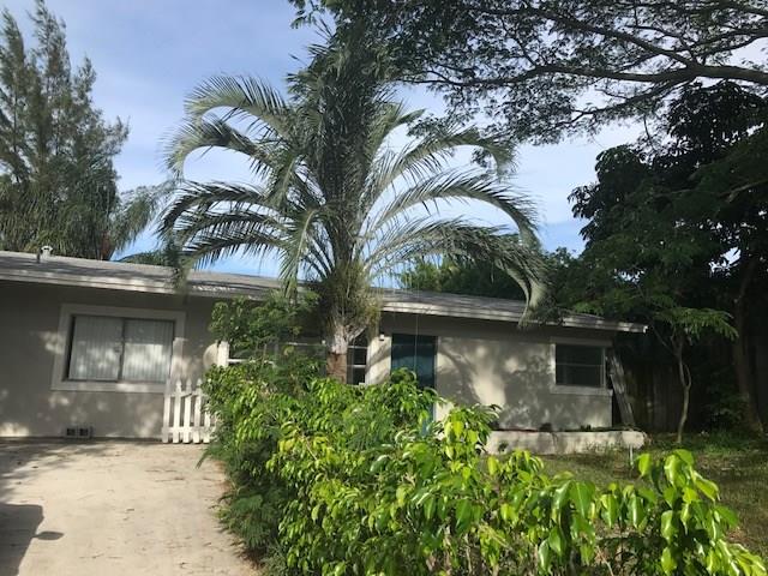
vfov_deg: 49.7
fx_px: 621
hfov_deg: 63.4
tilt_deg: +10.4
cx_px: 384
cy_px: 288
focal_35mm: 28
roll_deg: -1.8
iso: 20
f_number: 1.8
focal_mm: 3.99
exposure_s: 1/1773
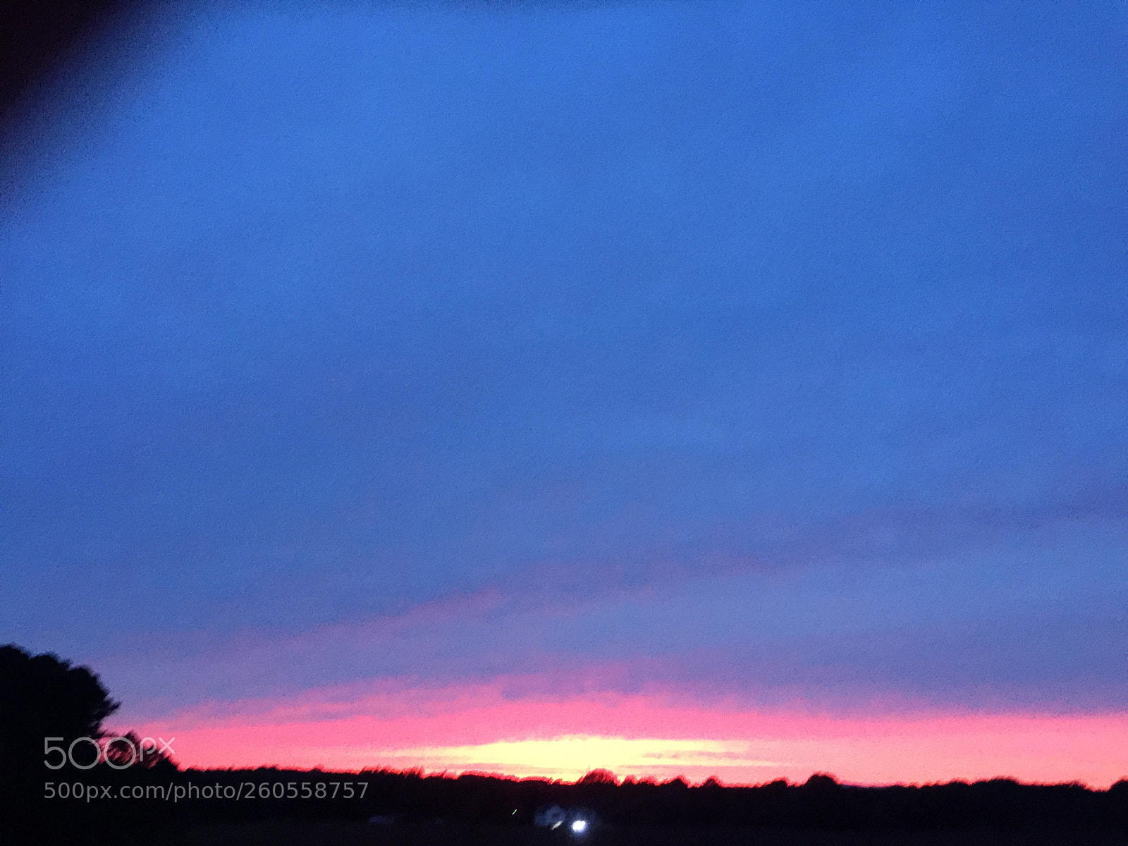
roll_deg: +0.1
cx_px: 564
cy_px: 423
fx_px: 945
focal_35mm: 29
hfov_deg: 61.7
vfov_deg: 48.2
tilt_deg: +25.2
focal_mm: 4.15
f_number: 2.2
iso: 125
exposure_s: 1/15
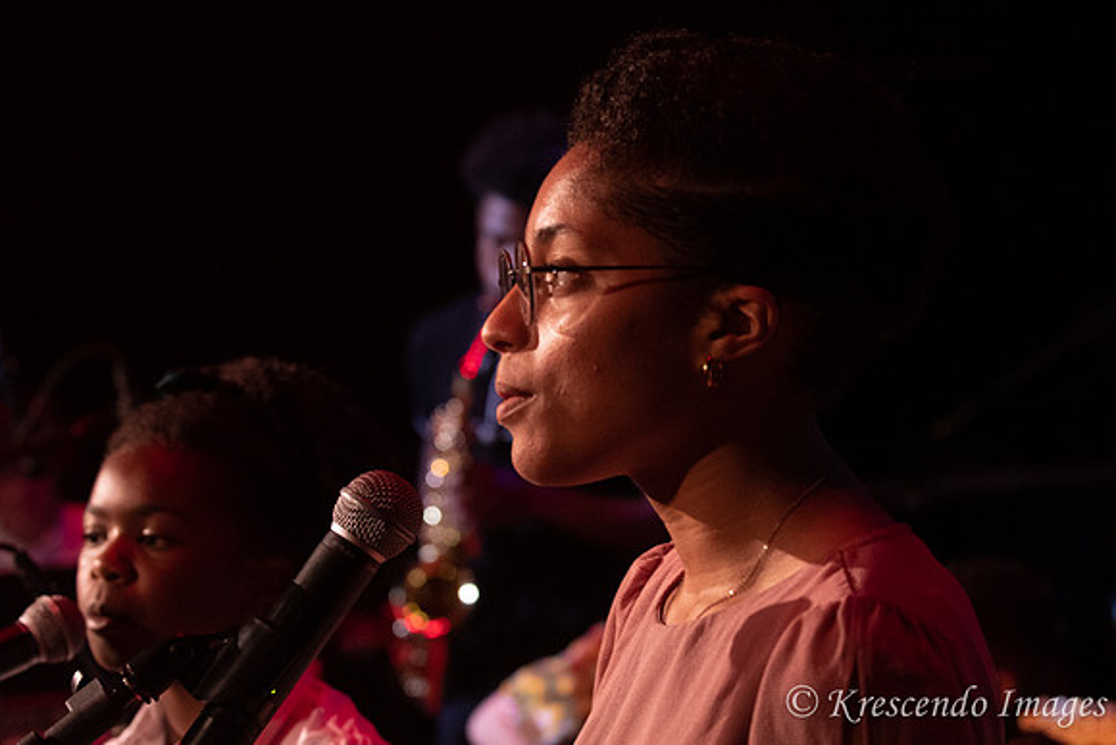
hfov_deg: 19.5
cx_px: 558
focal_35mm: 105
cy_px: 372
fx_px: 3256
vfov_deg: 13.0
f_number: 4
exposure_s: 1/200
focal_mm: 70
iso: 3200
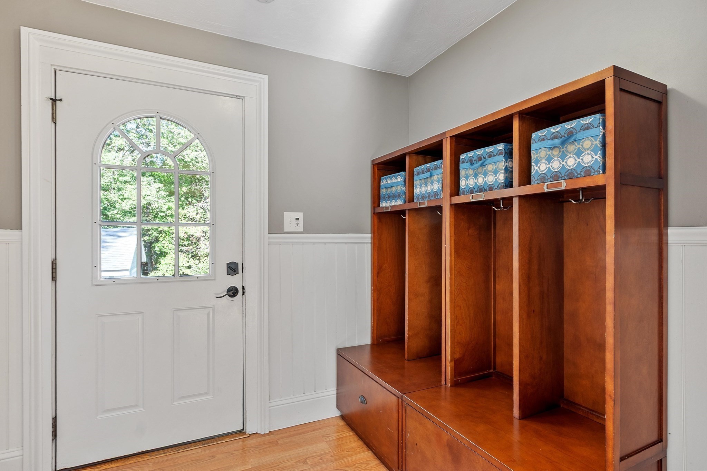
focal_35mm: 18
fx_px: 353
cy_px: 236
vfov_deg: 67.4
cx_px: 354
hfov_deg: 90.0
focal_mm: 12
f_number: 8
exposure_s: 2
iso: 200
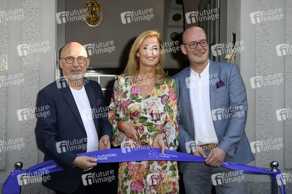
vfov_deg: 21.9
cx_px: 146
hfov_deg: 32.4
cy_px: 97
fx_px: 503
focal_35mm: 62
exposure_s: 1/250
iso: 500
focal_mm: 62
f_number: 5
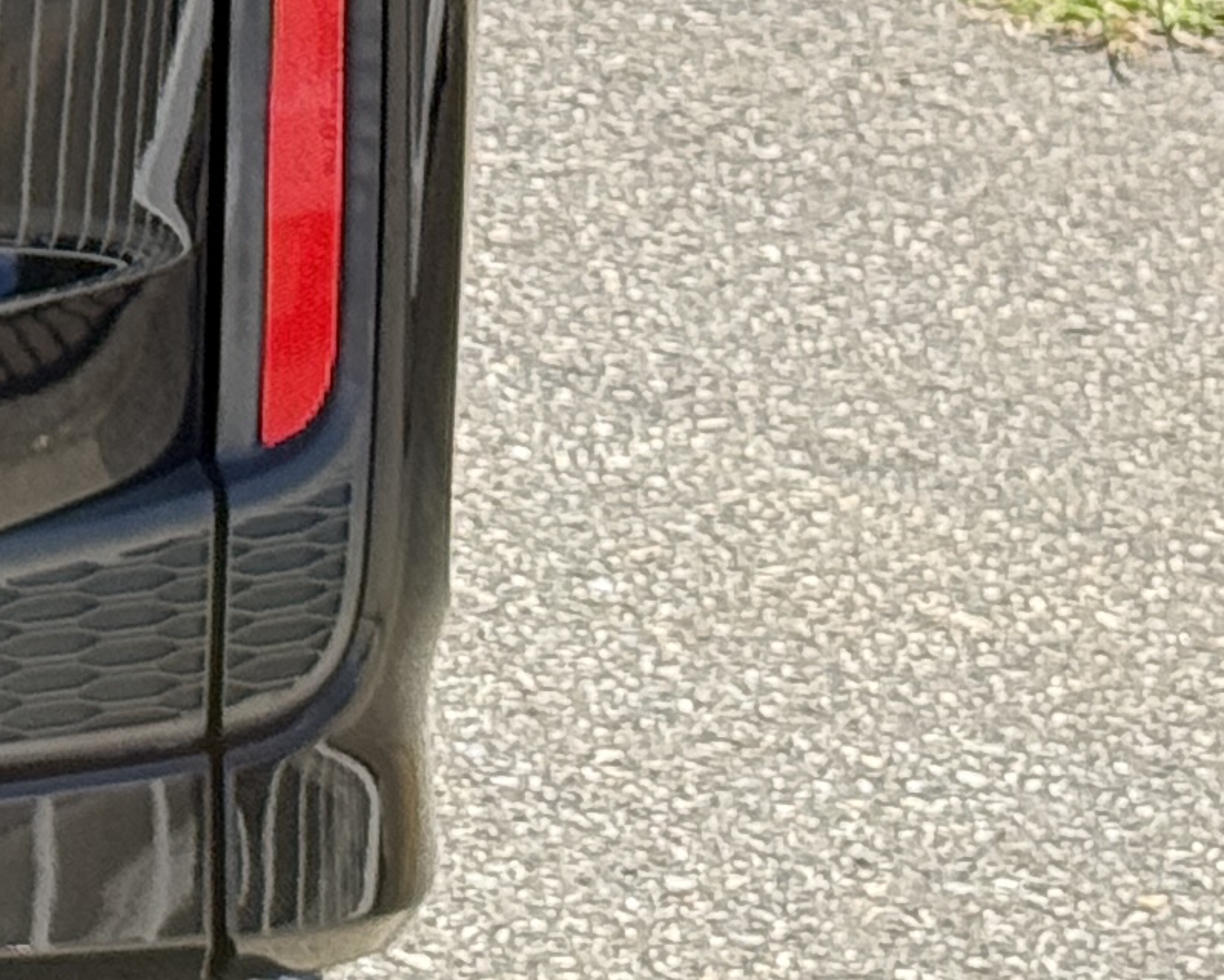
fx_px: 8588
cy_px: -1023
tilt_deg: -6.0
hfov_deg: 7.7
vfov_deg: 6.3
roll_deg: +1.4
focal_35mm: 237
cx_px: -1576
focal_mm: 6.76
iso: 64
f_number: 1.78
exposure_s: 1/1484
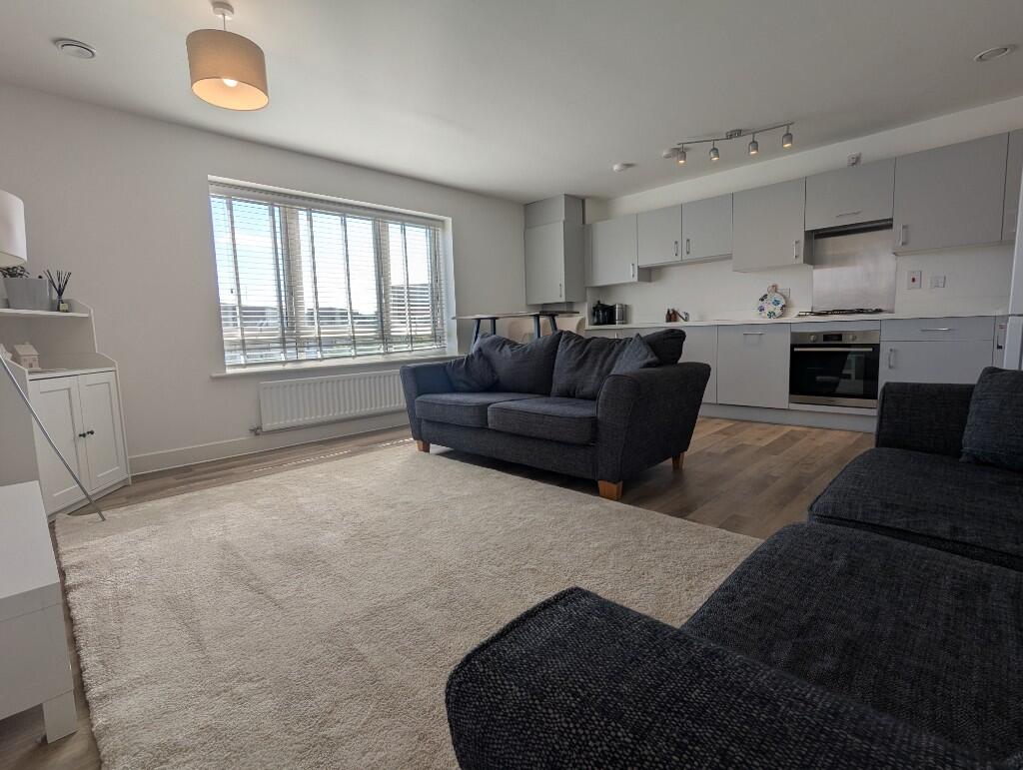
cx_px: 512
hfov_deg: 94.4
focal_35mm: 16
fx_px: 474
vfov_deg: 78.2
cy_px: 385
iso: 47
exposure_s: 1/565
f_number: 2.2
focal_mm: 2.35
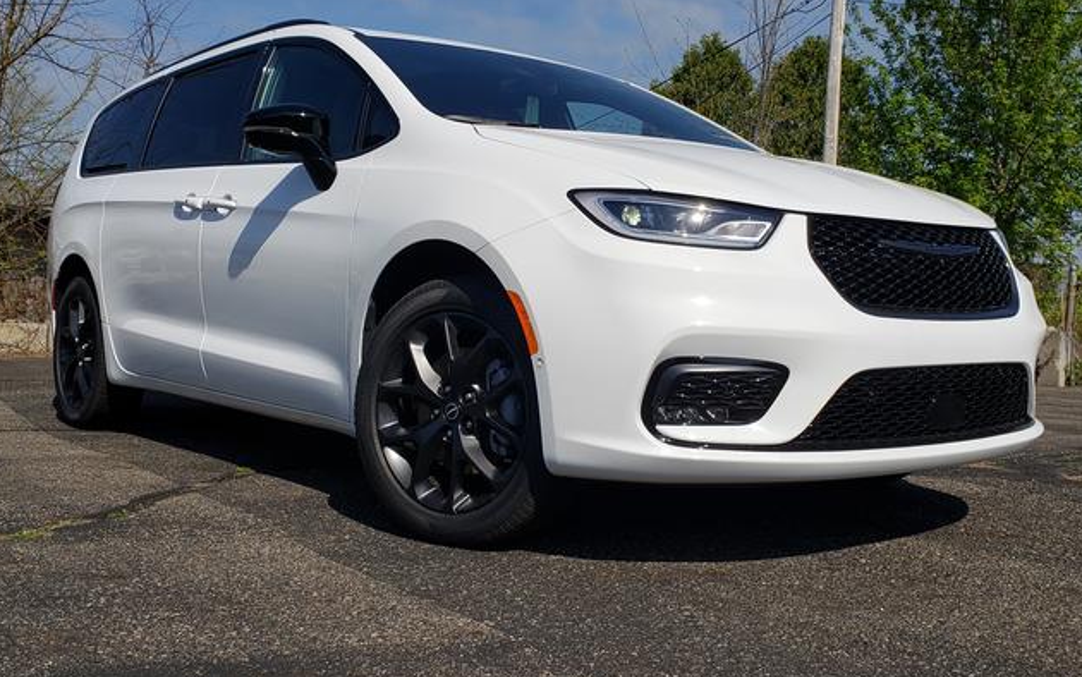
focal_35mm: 28
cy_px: 313
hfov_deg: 66.5
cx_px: 539
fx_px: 826
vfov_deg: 44.5
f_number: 2.4
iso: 50
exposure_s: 1/2850
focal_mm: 4.3
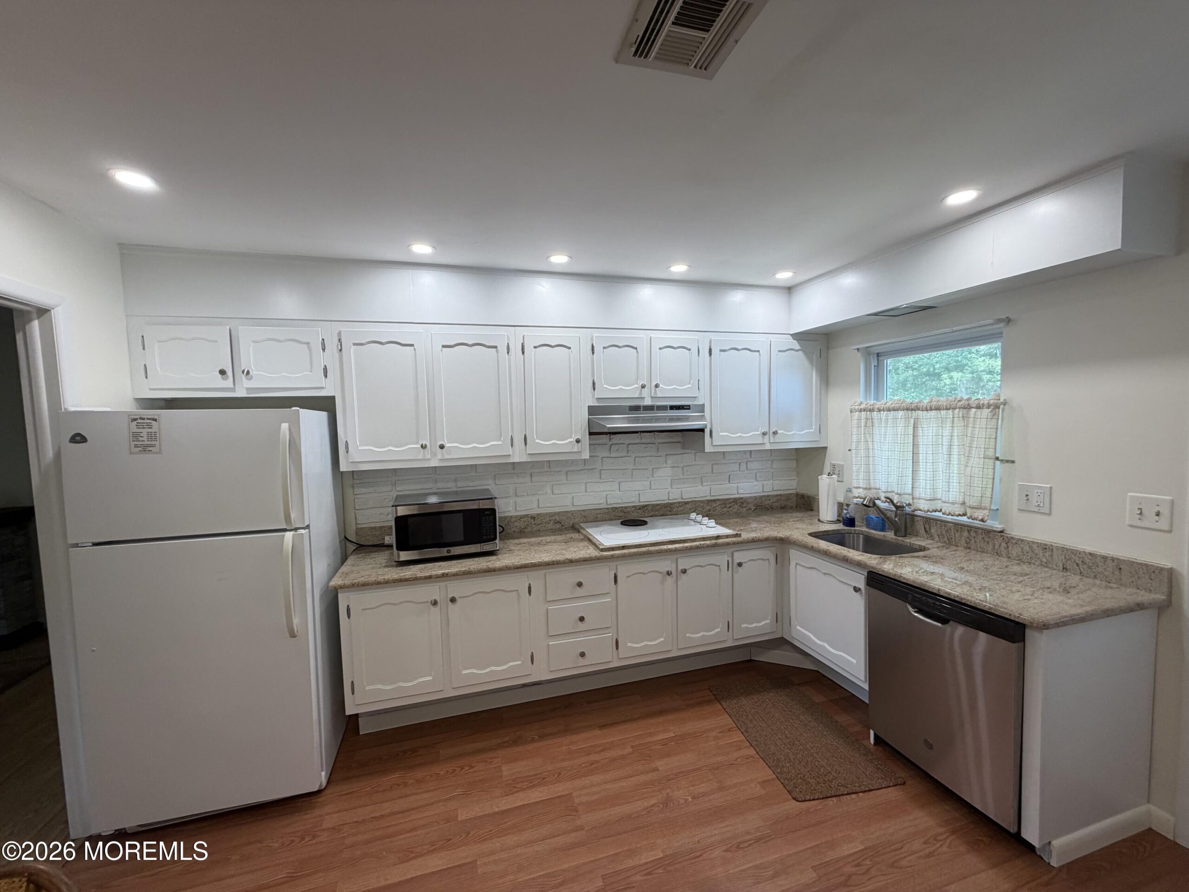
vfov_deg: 85.7
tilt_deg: -2.5
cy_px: 446
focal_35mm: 14
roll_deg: +1.5
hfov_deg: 102.1
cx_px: 594
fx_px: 481
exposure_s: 1/120
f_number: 2.2
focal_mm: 2.22
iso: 125
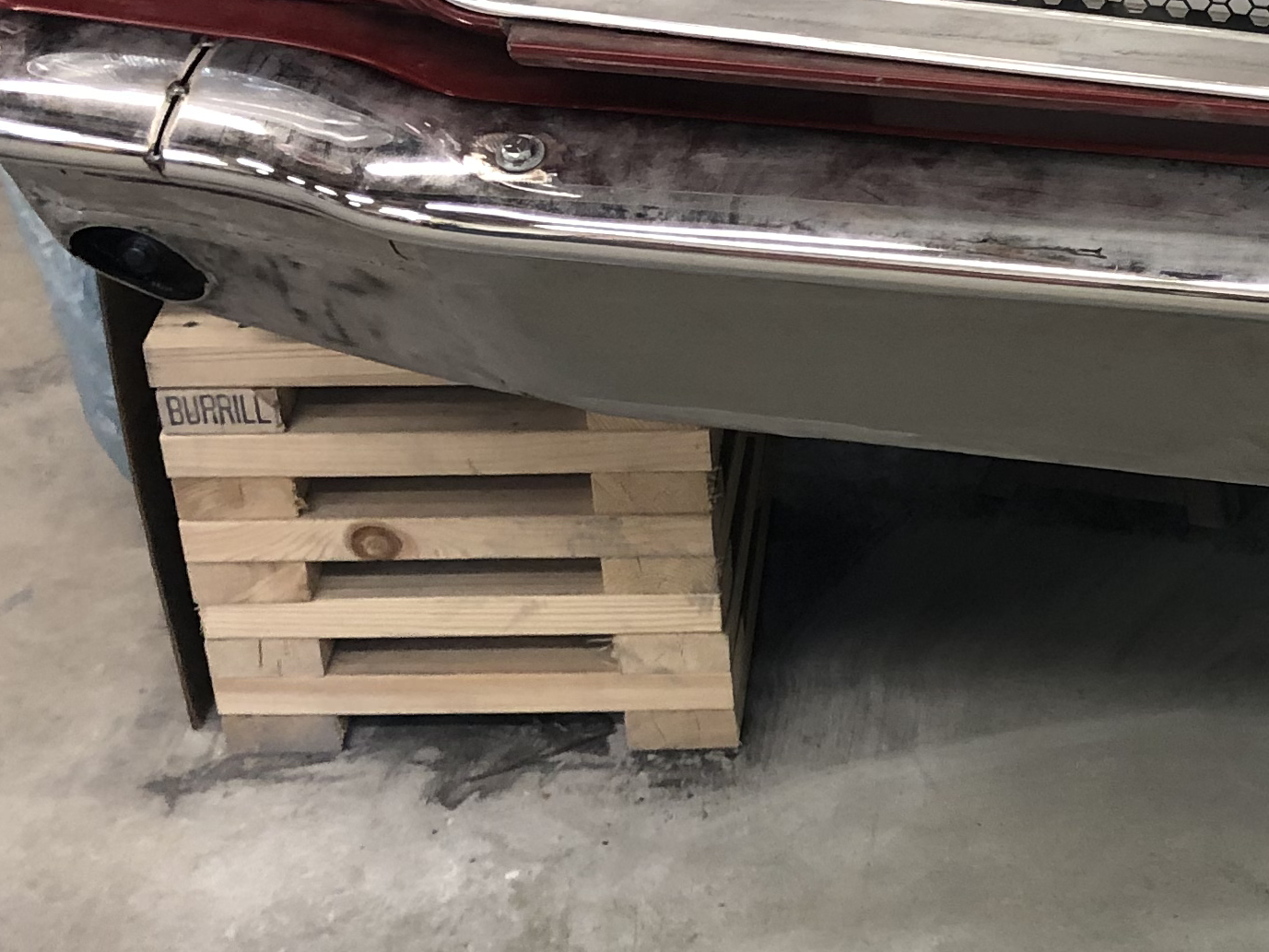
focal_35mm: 82
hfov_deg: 22.5
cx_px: 1404
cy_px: 577
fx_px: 3006
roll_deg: -3.6
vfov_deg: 18.0
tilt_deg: -34.6
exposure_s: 1/15
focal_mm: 3.99
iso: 50
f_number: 1.8
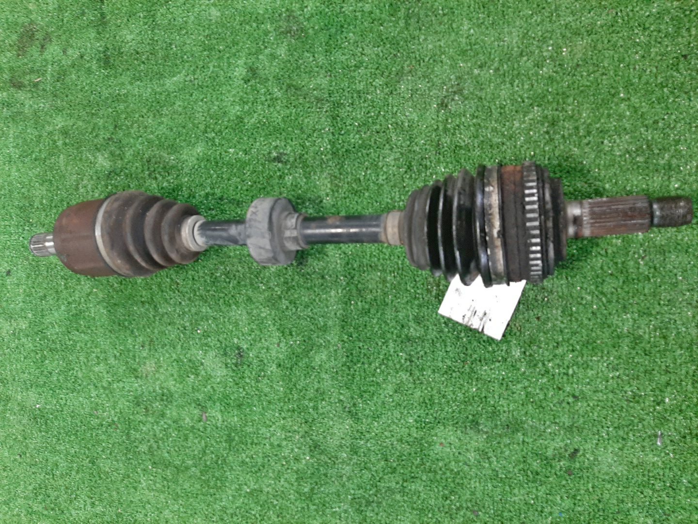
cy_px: 262
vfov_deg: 53.1
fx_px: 524
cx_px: 349
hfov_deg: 67.3
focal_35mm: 26
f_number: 1.7
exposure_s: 1/25
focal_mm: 3.93
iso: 196
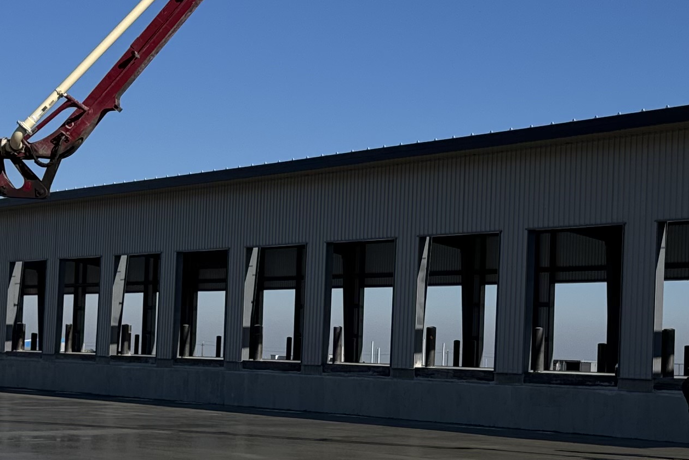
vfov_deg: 17.0
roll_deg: -2.2
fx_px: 1531
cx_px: 402
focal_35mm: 80
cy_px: 293
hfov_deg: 25.3
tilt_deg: +1.9
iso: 80
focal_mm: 6.76
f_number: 1.78
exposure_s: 1/7937
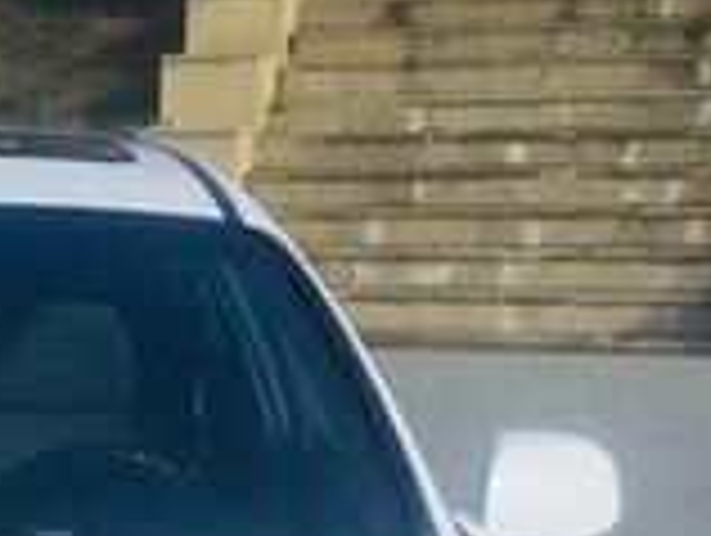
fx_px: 2489
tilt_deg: -18.5
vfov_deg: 11.7
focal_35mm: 121
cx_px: -279
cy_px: 845
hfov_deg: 15.3
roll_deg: +0.9
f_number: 2.2
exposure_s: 1/3049
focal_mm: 4.15
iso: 32
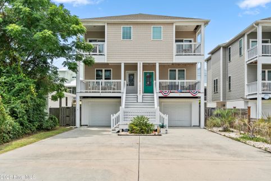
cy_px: 92
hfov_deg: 60.3
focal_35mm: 31
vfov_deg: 42.3
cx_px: 136
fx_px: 233
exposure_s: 1/1600
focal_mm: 30
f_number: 5.6
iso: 160
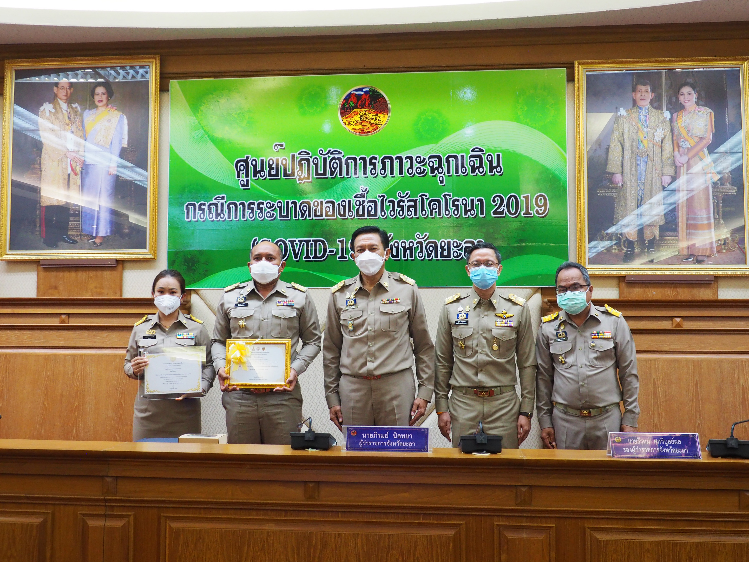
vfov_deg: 39.7
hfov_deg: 51.4
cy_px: 281
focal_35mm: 36
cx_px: 374
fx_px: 779
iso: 1000
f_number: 4.3
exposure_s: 1/60
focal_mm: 18
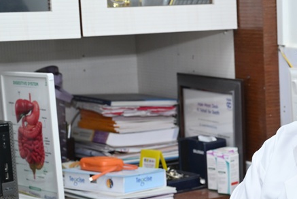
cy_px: 185
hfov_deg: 17.8
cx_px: 302
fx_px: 925
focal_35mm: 112
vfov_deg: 12.1
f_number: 5.6
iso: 1600
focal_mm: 49
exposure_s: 1/125
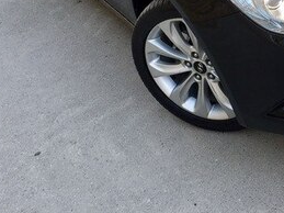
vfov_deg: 18.7
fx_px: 607
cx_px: 294
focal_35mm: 74
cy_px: -51
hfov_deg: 24.9
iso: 32
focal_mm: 4.15
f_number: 2.2
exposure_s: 1/122
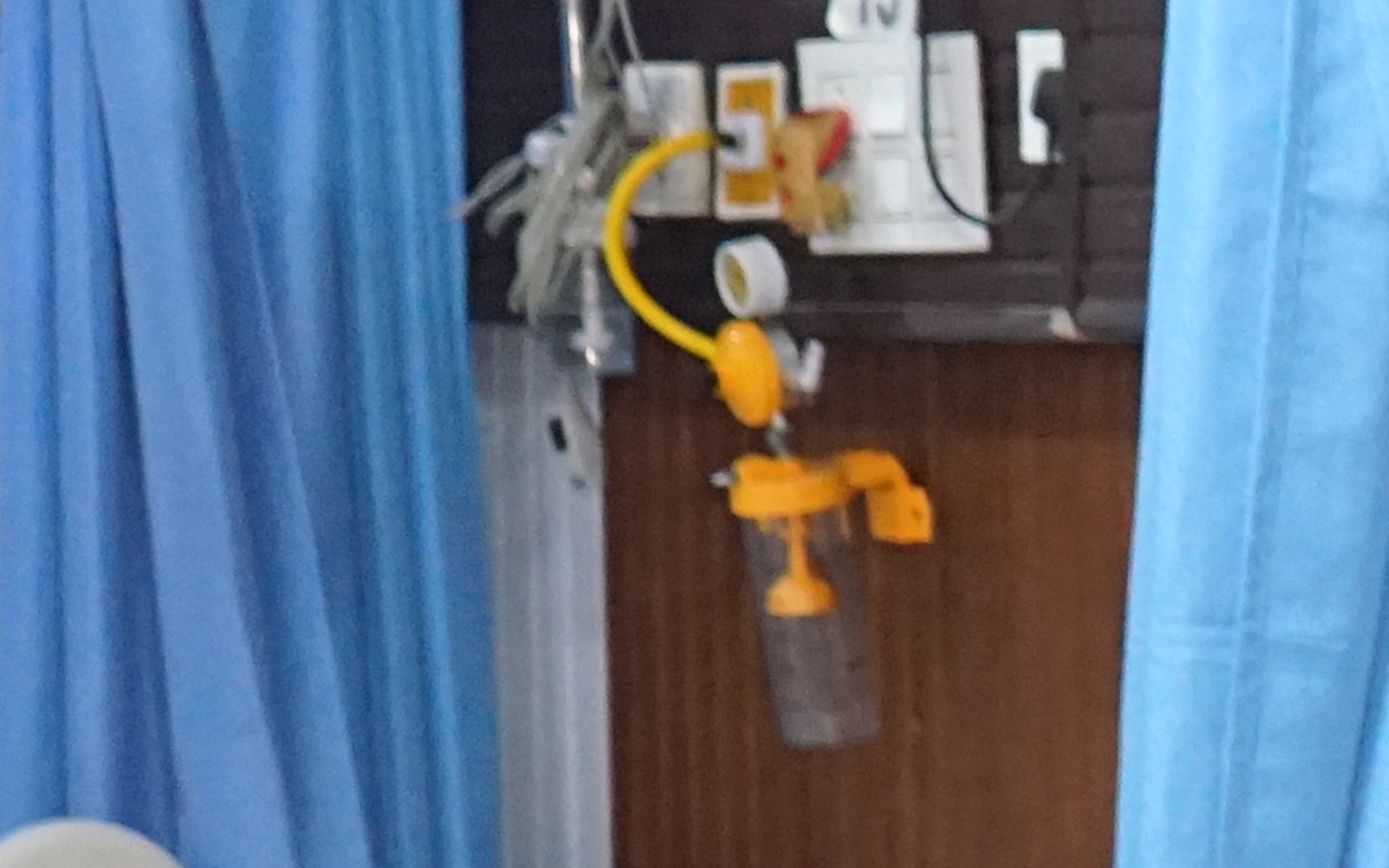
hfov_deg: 10.6
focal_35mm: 182
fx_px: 6890
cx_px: 2751
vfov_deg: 7.2
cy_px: 980
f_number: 4
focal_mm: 32
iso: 5000
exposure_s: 1/160
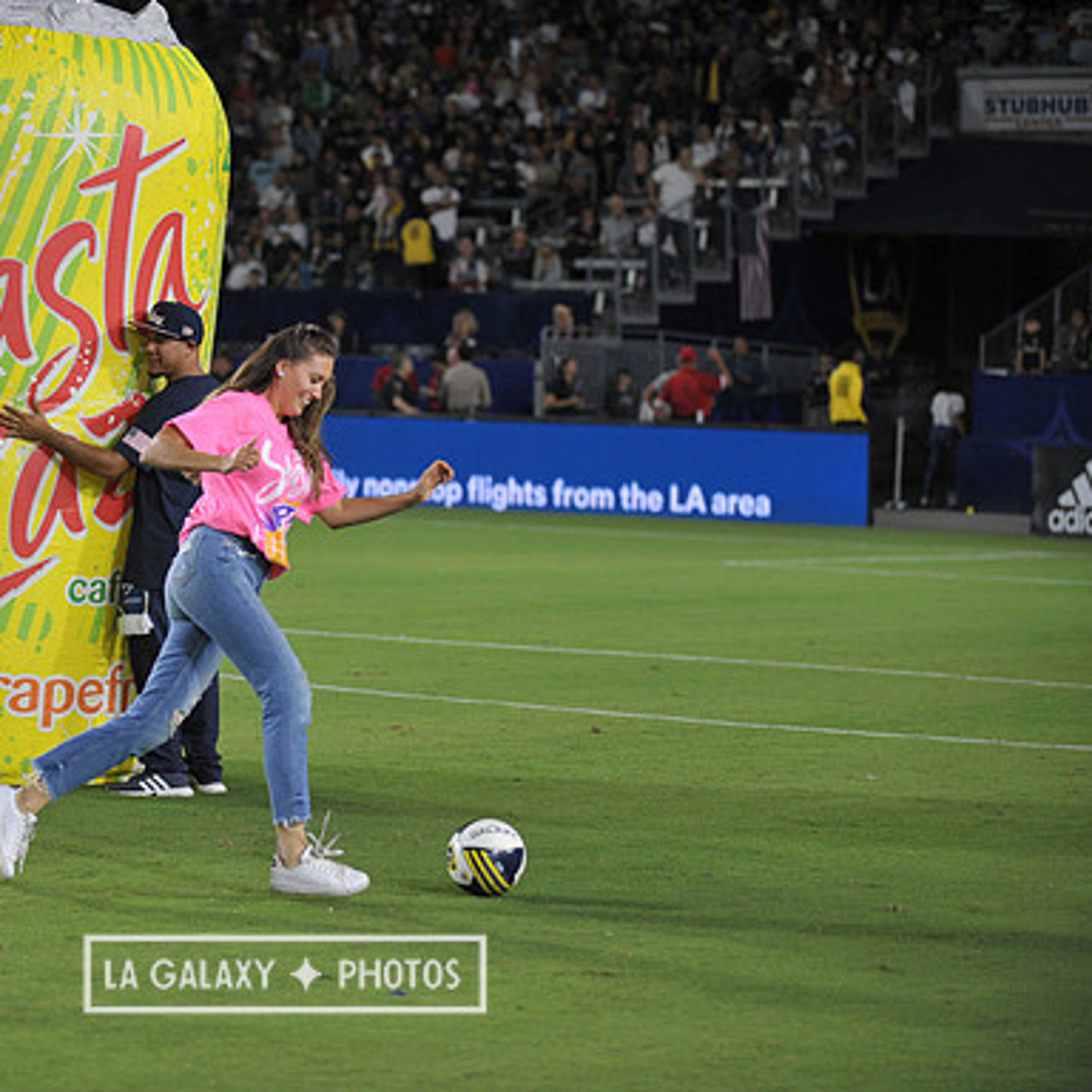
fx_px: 5496
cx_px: 284
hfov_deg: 11.3
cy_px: 546
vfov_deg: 11.3
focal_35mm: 154
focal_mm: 120
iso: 1250
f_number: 2.8
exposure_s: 1/1000
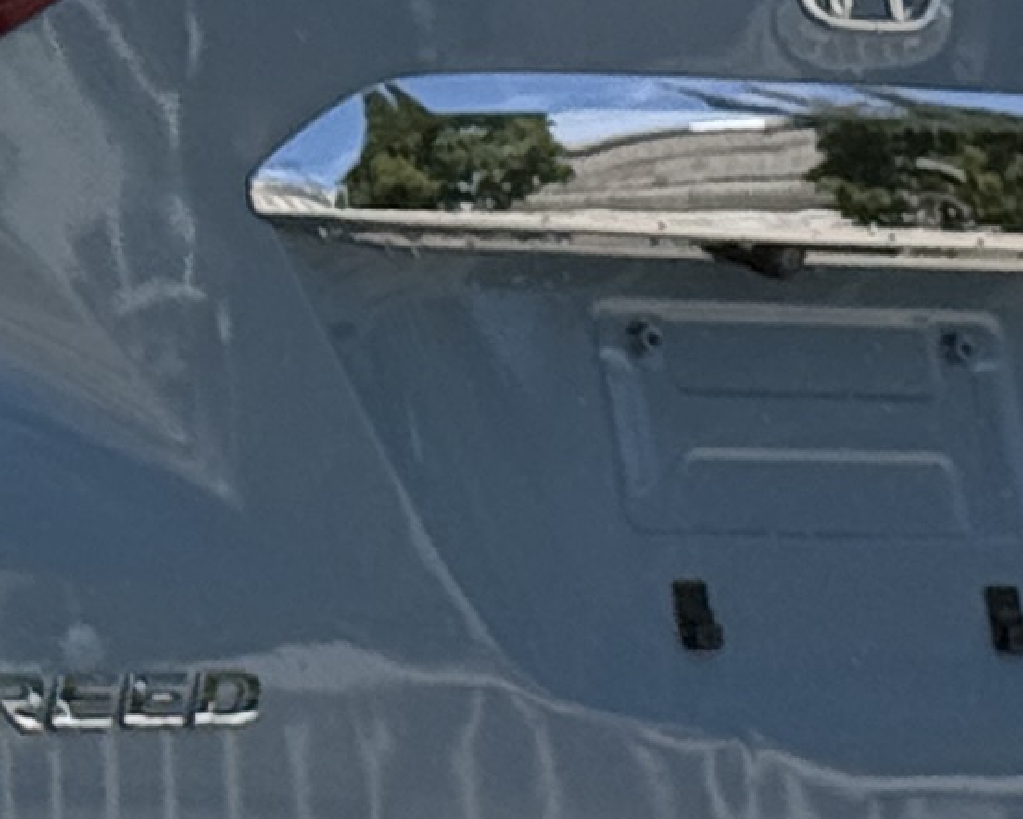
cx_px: -1136
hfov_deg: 5.5
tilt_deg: +2.0
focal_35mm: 342
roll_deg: +1.0
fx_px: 10358
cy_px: 298
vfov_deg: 4.5
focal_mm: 6.76
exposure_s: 1/5587
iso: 64
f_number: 1.78
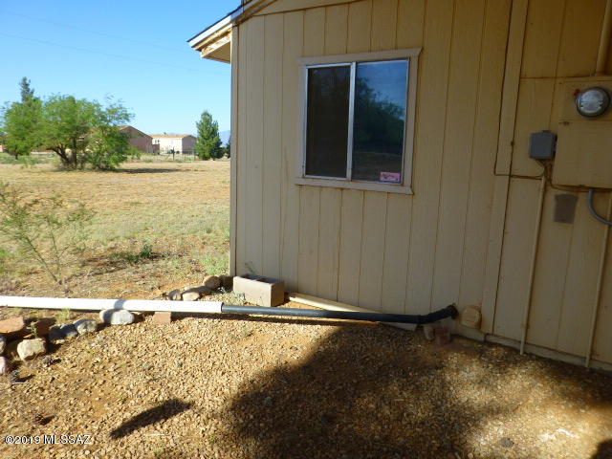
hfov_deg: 65.3
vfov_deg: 51.4
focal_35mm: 27
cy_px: 230
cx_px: 306
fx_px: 477
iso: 100
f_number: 4
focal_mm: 4.8
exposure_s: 1/640
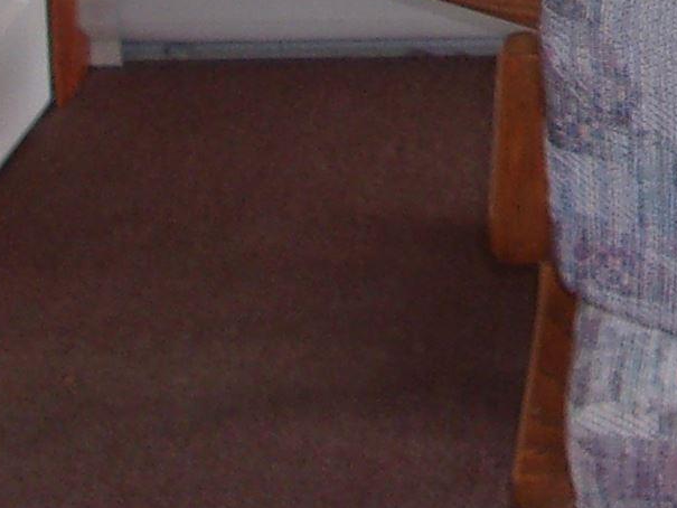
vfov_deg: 10.2
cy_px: -403
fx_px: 2680
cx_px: 1012
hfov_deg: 13.6
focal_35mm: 137
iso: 80
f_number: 3
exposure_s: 1/38
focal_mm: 4.9
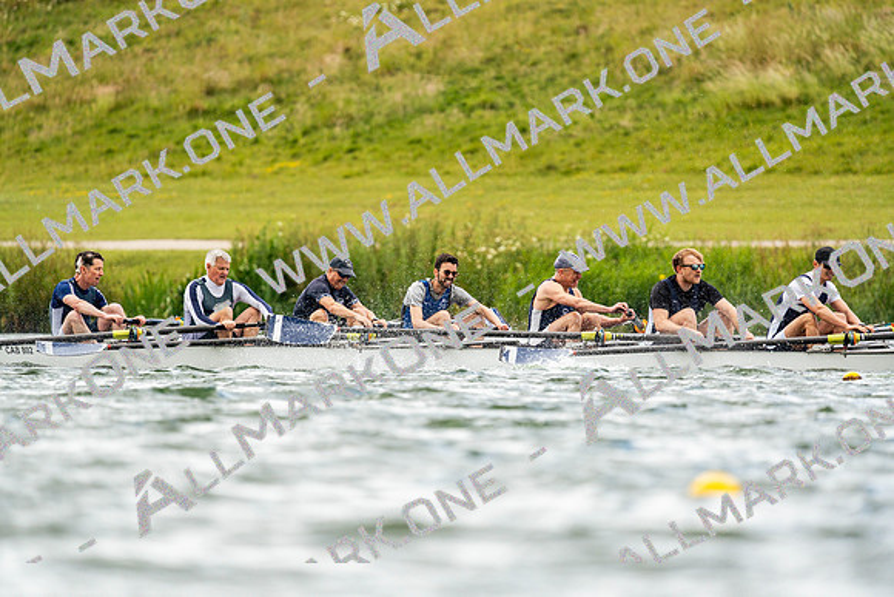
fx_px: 13735
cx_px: 447
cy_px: 298
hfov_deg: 3.7
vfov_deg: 2.5
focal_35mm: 553
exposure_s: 1/2000
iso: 640
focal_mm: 553
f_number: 6.3
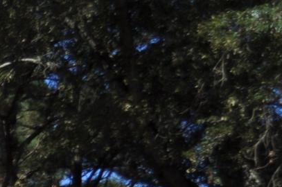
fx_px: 1416
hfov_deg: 10.2
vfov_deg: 7.1
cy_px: 448
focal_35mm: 181
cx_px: -345
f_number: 4
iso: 200
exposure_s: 1/2500
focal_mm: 24
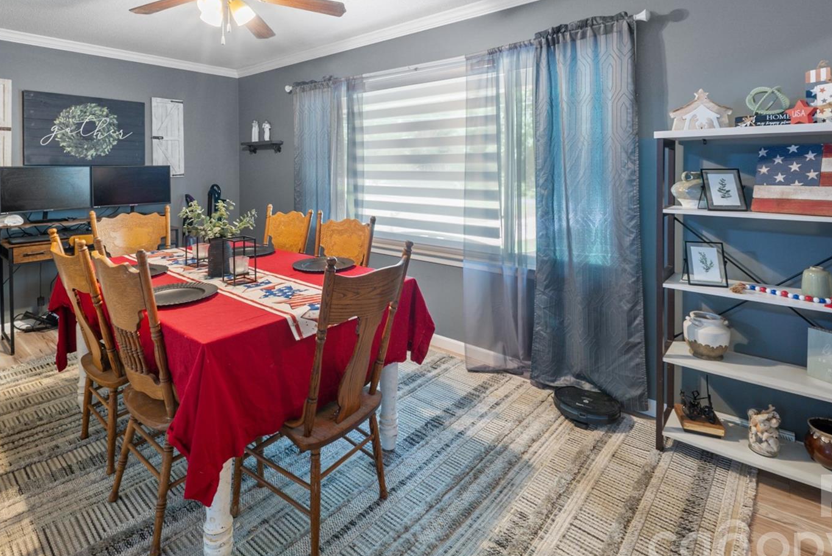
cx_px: 391
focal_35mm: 18
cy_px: 177
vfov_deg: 65.3
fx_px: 416
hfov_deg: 89.9
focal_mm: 12
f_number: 9
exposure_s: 1/8
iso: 250
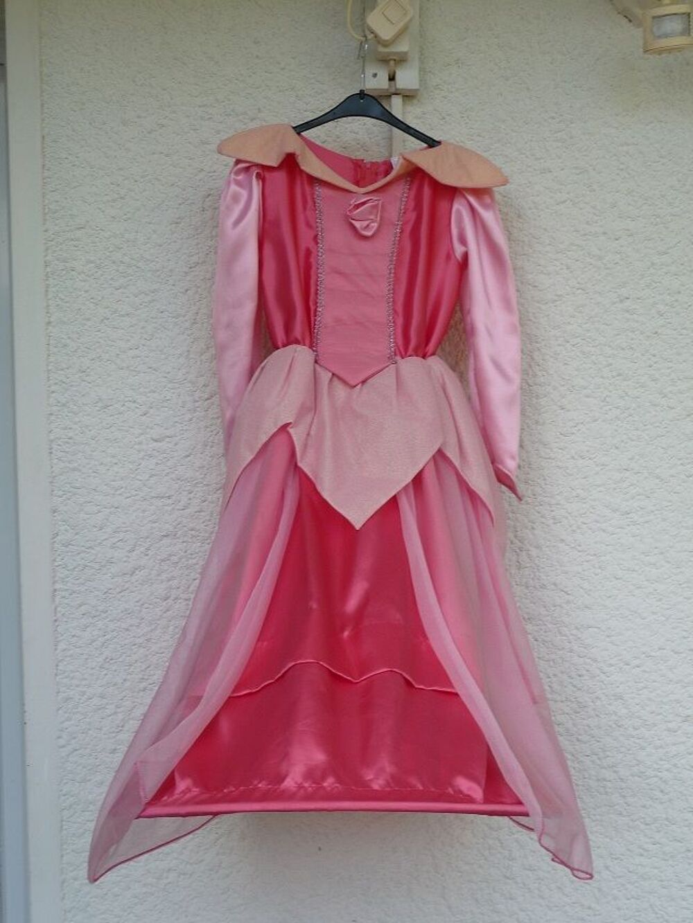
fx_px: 1148
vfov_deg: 43.8
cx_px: 346
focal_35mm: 43
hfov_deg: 33.6
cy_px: 462
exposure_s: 1/60
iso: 100
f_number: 4
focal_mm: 7.1
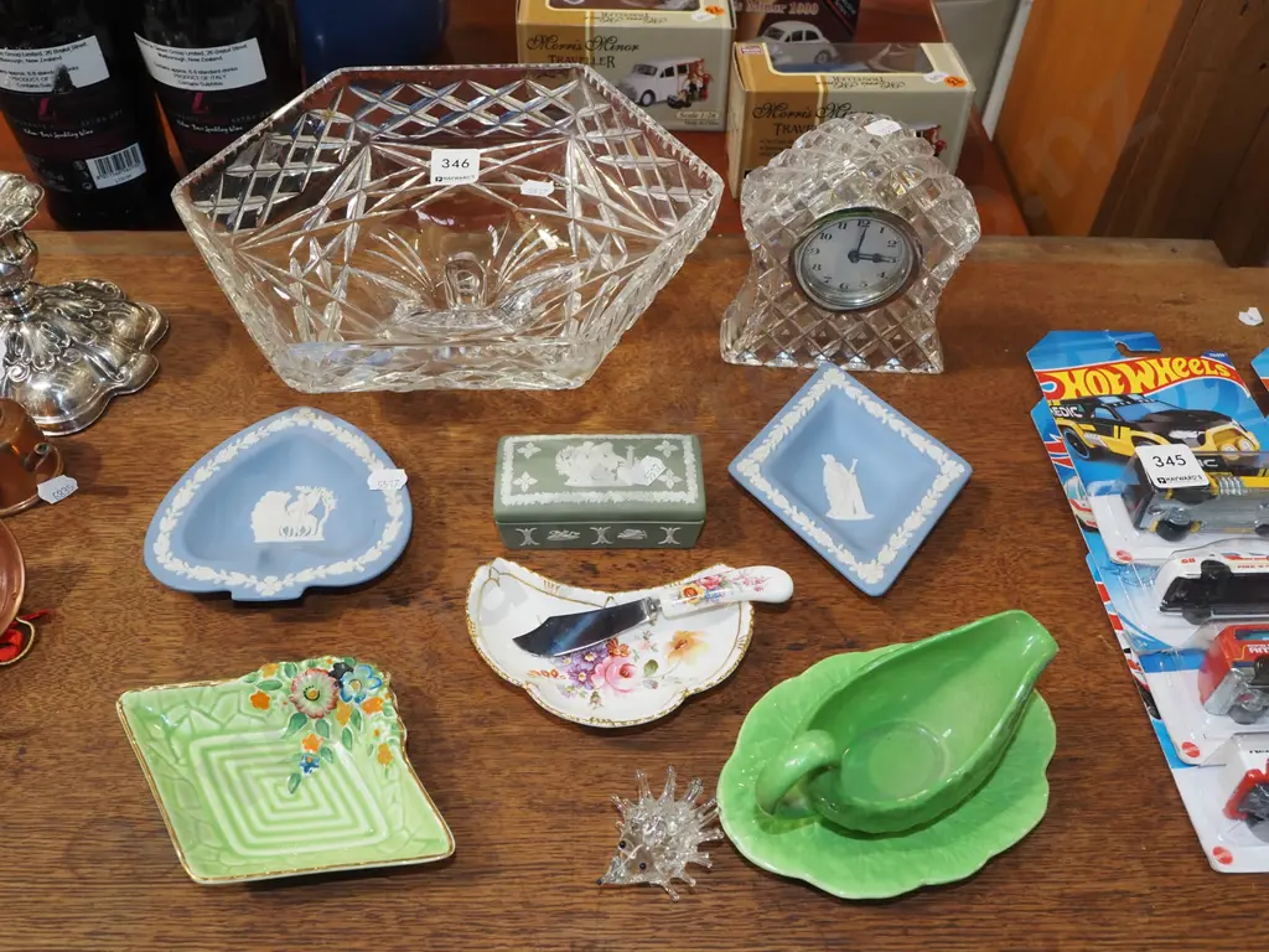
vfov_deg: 46.8
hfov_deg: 60.0
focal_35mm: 30
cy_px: 476
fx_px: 1100
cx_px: 634
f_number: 5.6
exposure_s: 1/200
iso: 1600
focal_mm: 15
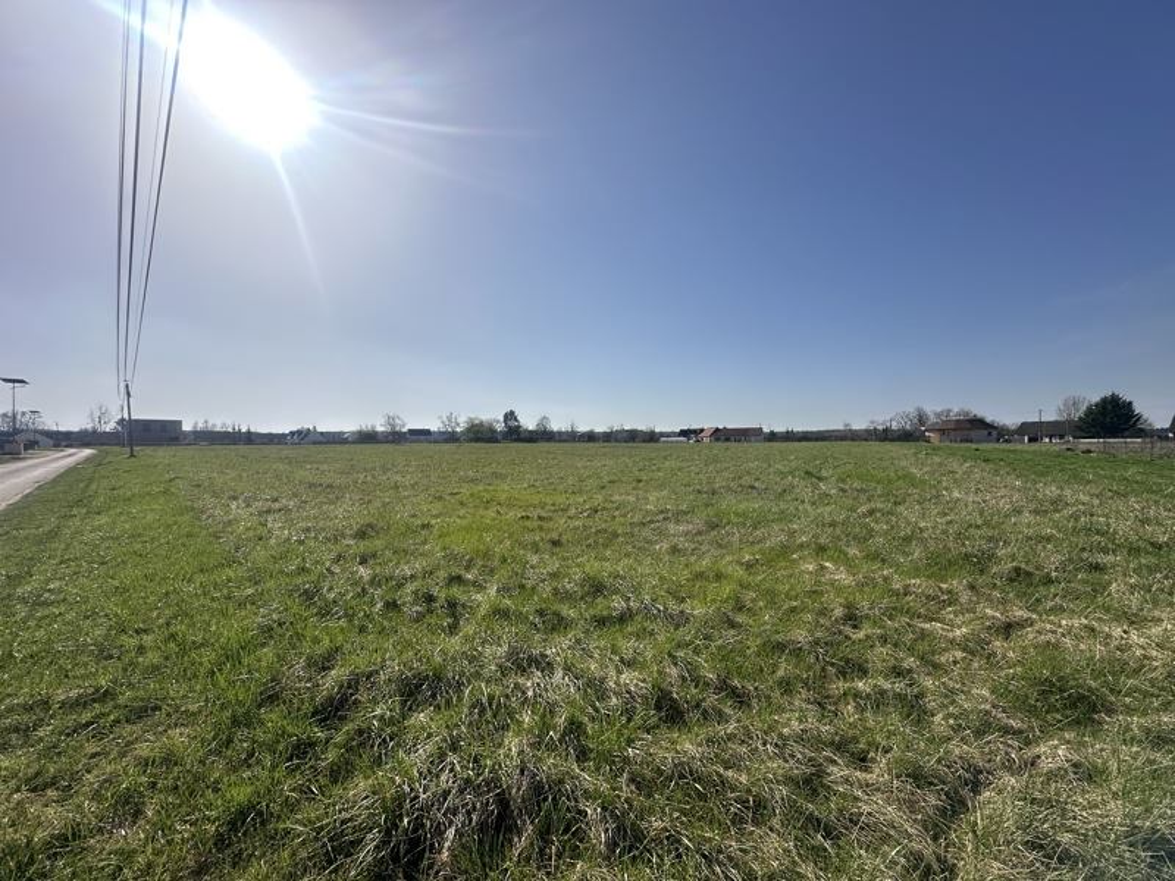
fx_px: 475
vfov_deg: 85.7
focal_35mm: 14
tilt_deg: +1.2
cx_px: 588
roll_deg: +0.7
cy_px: 440
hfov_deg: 102.1
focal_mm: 2.22
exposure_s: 1/3125
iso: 50
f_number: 2.2
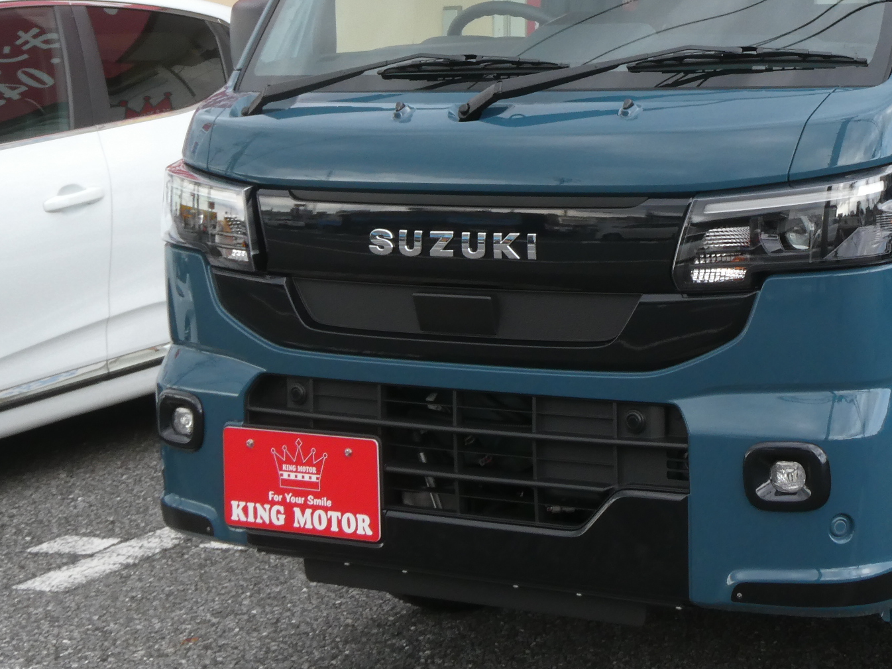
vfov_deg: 18.7
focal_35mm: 78
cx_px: 739
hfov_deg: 24.5
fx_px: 2010
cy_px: 113
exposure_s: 1/80
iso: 160
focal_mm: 7.2
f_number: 5.6
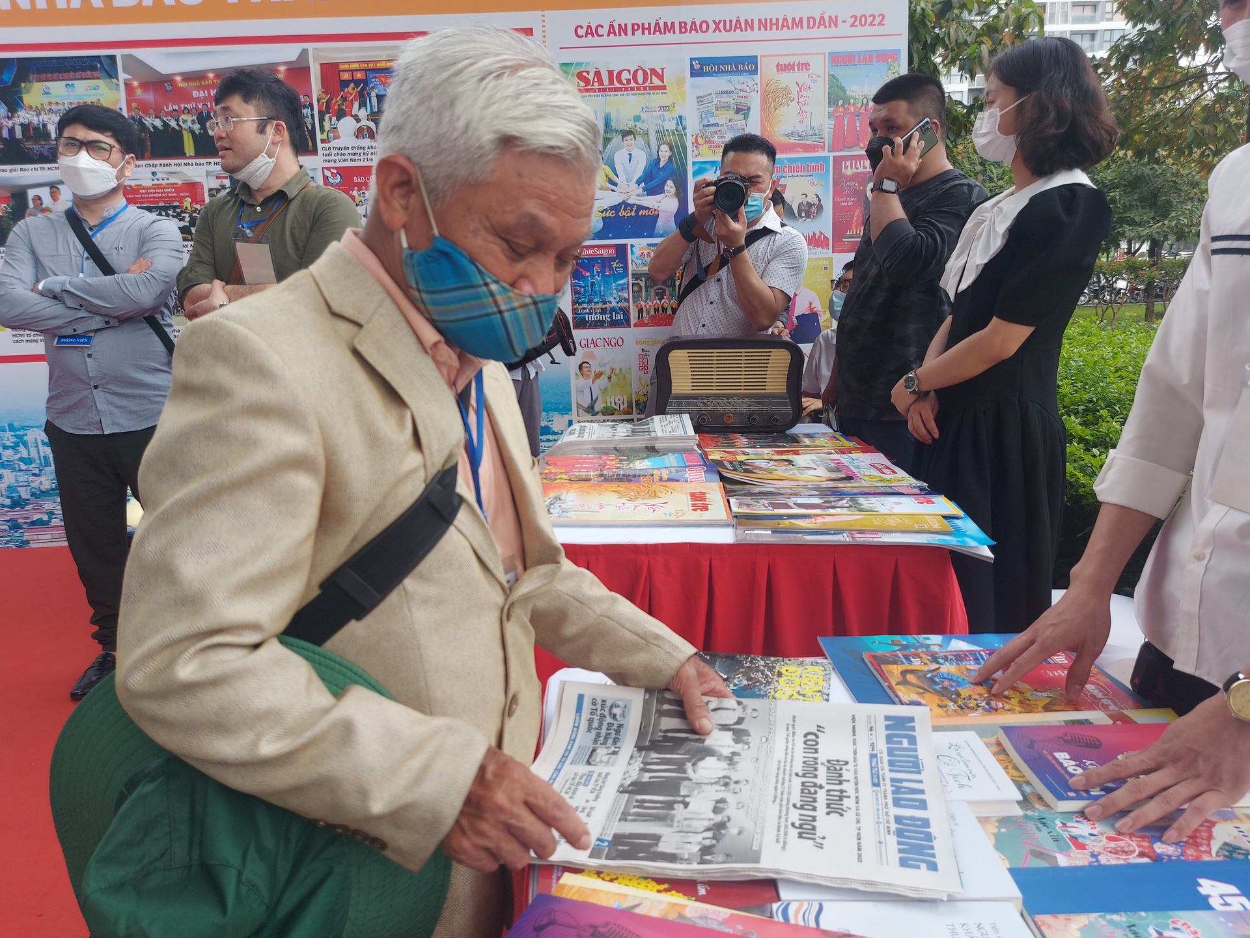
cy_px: 455
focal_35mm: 25
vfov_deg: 54.9
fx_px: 903
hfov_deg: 69.4
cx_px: 629
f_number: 1.8
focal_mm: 5.23
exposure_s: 1/320
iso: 32
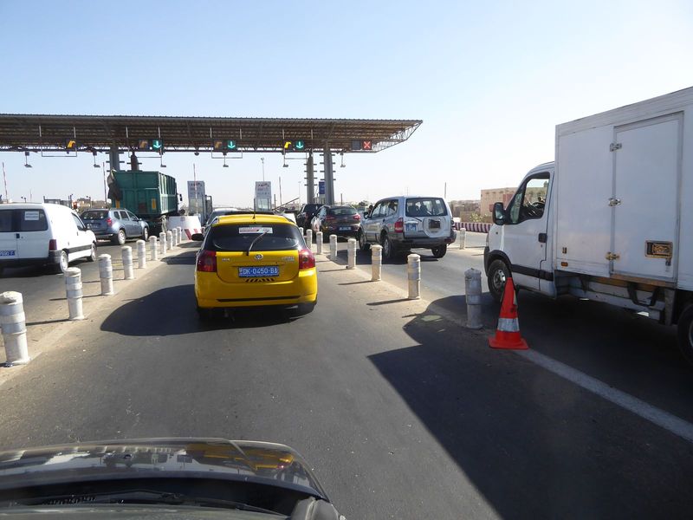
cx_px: 346
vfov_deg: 54.9
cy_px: 260
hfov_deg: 69.4
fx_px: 500
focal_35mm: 25
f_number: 3.3
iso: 80
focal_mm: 4.3
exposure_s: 1/640
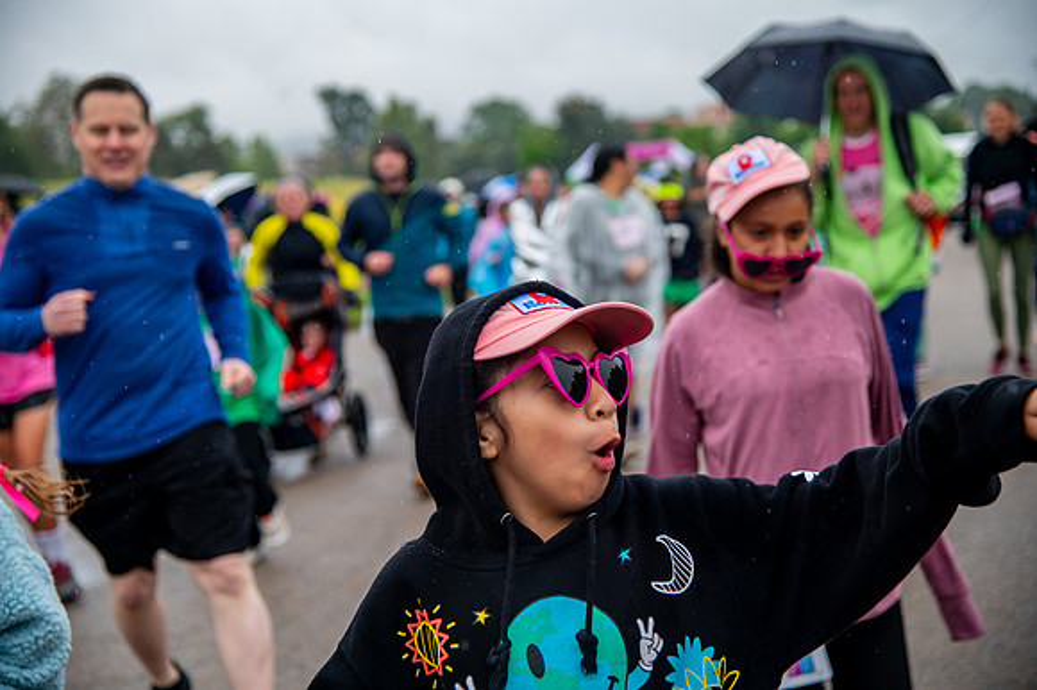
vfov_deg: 20.6
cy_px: 345
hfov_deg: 30.5
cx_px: 518
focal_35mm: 66
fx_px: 1900
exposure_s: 1/1600
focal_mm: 66
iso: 1600
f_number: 4
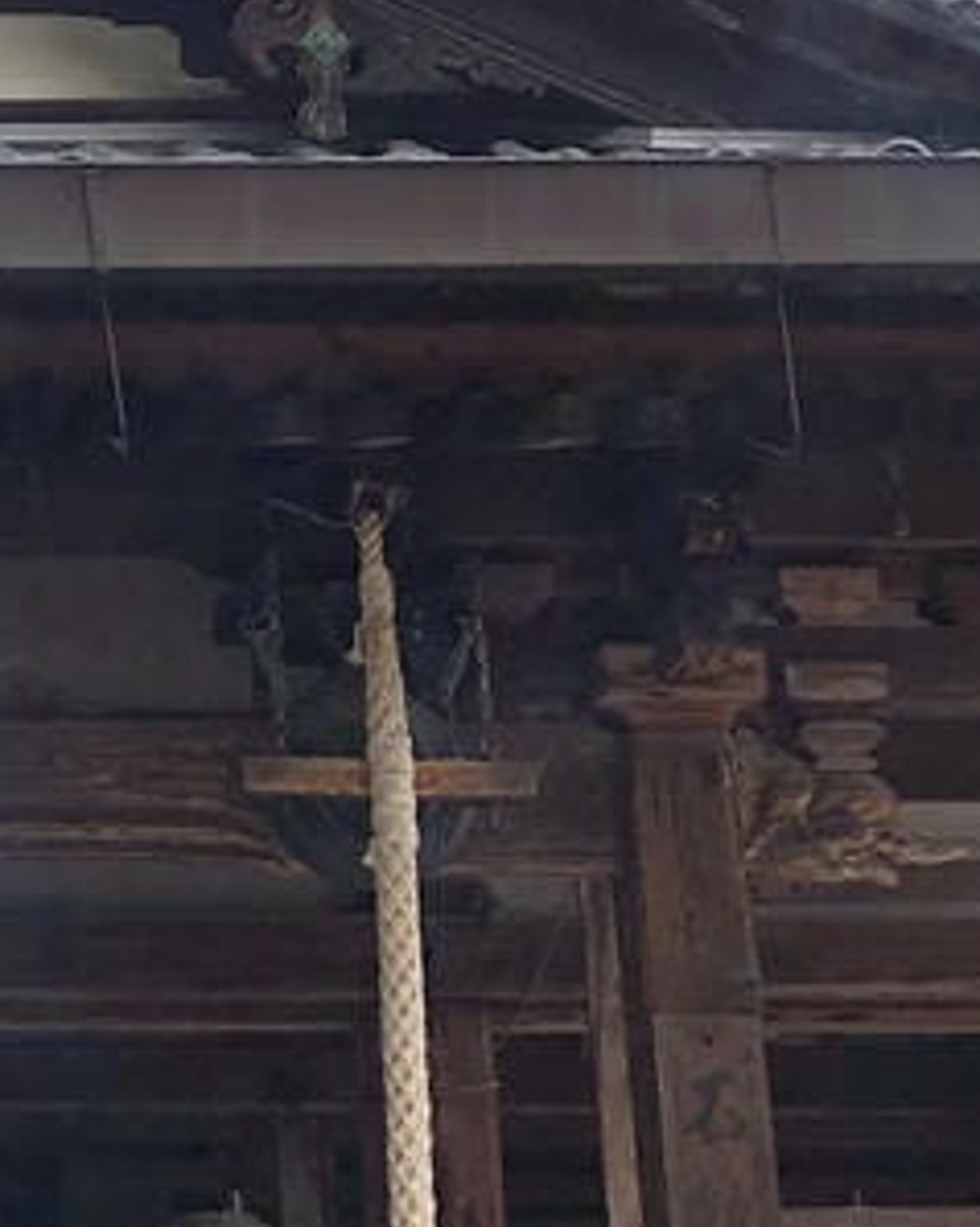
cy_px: 144
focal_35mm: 114
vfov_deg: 16.7
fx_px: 4137
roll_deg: -0.5
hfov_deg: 13.0
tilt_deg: +19.2
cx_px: -375
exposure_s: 1/615
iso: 20
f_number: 1.8
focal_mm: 3.99
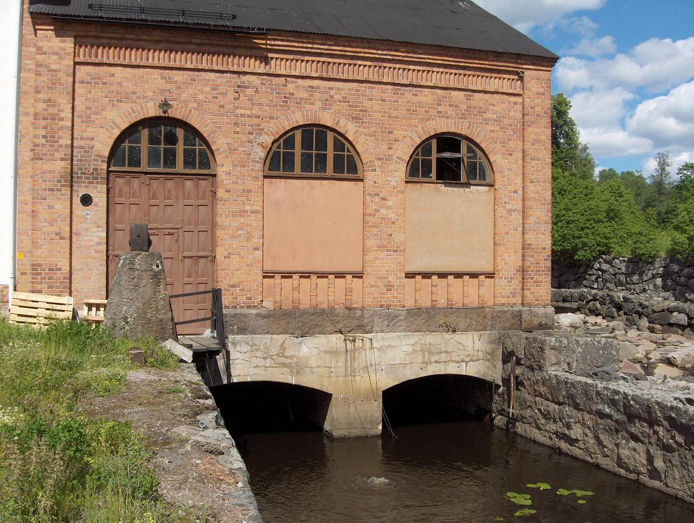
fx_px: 783
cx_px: 347
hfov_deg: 47.8
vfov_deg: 36.9
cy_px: 262
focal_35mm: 39
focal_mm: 8
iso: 50
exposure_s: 1/725
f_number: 4.8
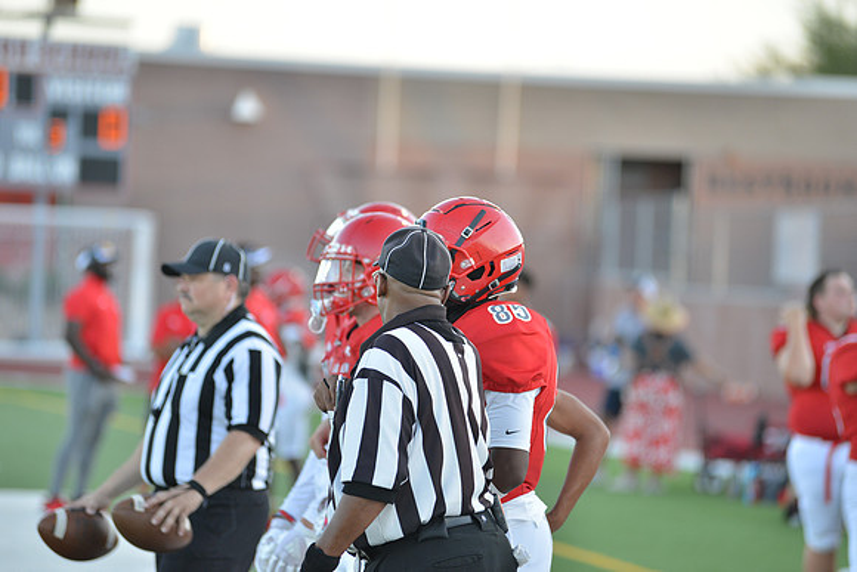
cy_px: 286
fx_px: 4762
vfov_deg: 6.9
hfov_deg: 10.3
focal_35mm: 200
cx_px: 428
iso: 720
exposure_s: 1/1000
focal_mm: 200
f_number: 2.8
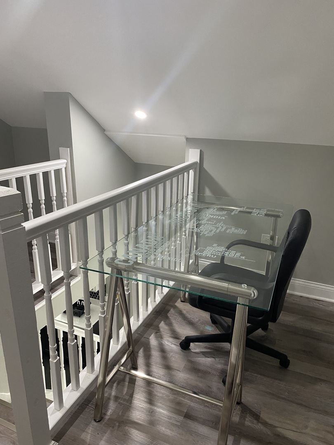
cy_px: 222
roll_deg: -0.1
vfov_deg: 67.3
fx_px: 334
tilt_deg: -19.0
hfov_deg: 53.1
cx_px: 167
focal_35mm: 26
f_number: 1.8
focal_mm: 4.25
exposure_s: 1/60
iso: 200
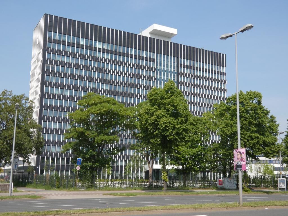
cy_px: 108
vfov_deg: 33.6
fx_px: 358
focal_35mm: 43
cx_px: 144
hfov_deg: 43.9
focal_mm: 7.8
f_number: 8
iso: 80
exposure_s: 1/160
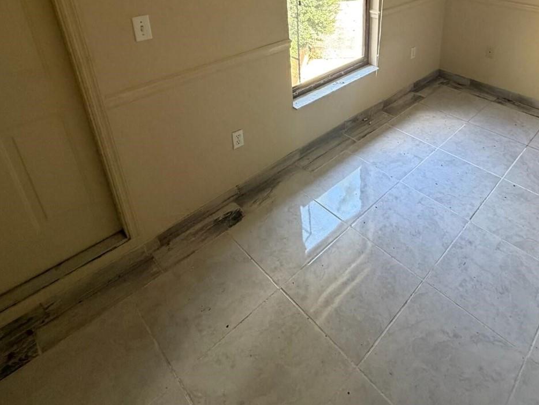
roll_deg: -1.4
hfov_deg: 69.5
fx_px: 374
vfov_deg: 51.7
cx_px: 360
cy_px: 59
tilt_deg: -21.4
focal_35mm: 24
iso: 320
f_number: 2.2
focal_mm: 2.22
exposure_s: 1/69
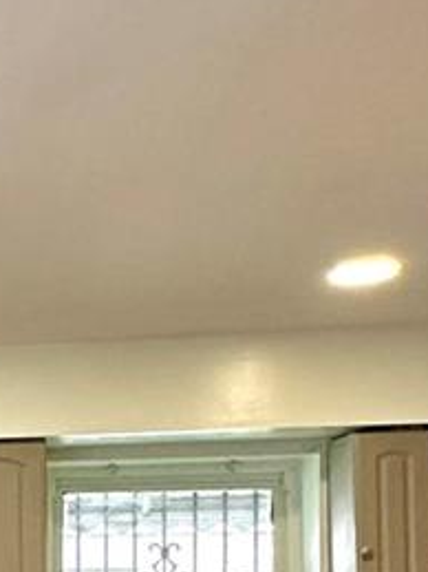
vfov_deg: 22.4
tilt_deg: +1.1
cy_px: 614
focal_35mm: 83
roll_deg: -1.2
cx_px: -457
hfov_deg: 14.4
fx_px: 1369
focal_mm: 2.22
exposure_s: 1/120
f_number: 2.2
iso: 320
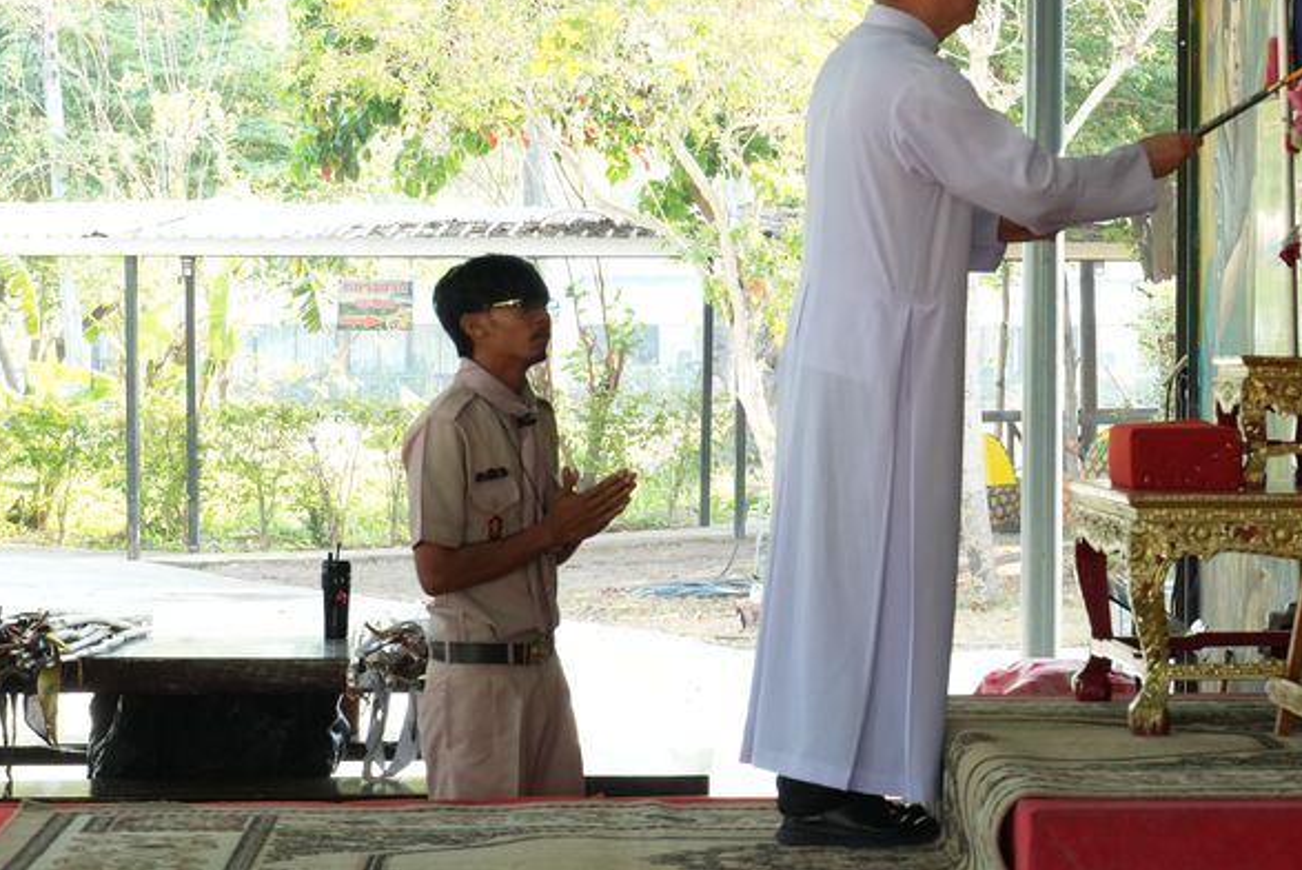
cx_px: 1014
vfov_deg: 9.9
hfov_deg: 14.8
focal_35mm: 138
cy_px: 156
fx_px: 4993
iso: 1000
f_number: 6.3
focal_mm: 54
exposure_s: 1/125
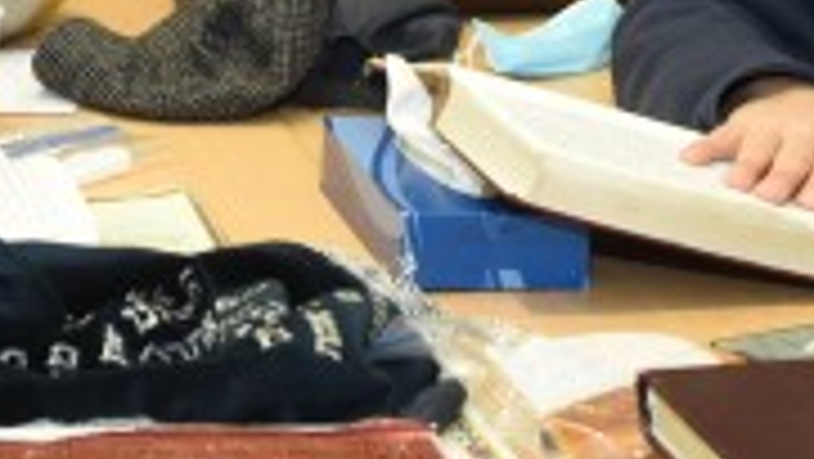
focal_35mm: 142
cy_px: -306
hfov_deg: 14.9
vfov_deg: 8.3
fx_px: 3066
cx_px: 63
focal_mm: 34
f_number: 6.3
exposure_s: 1/60
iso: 1600
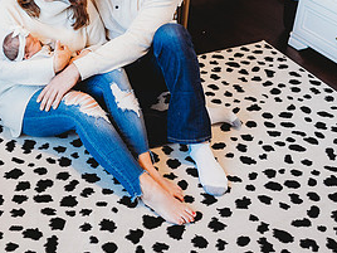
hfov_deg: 37.8
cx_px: 116
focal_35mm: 50
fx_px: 487
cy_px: 21
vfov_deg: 27.9
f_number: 2
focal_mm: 24
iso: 320
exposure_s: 1/200
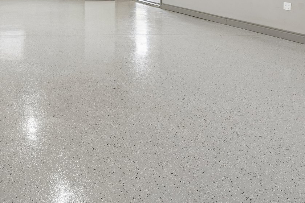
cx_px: -23
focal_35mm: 39
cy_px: -35
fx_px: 330
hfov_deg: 40.8
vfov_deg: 29.7
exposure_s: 1/20
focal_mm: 16
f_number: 8
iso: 200
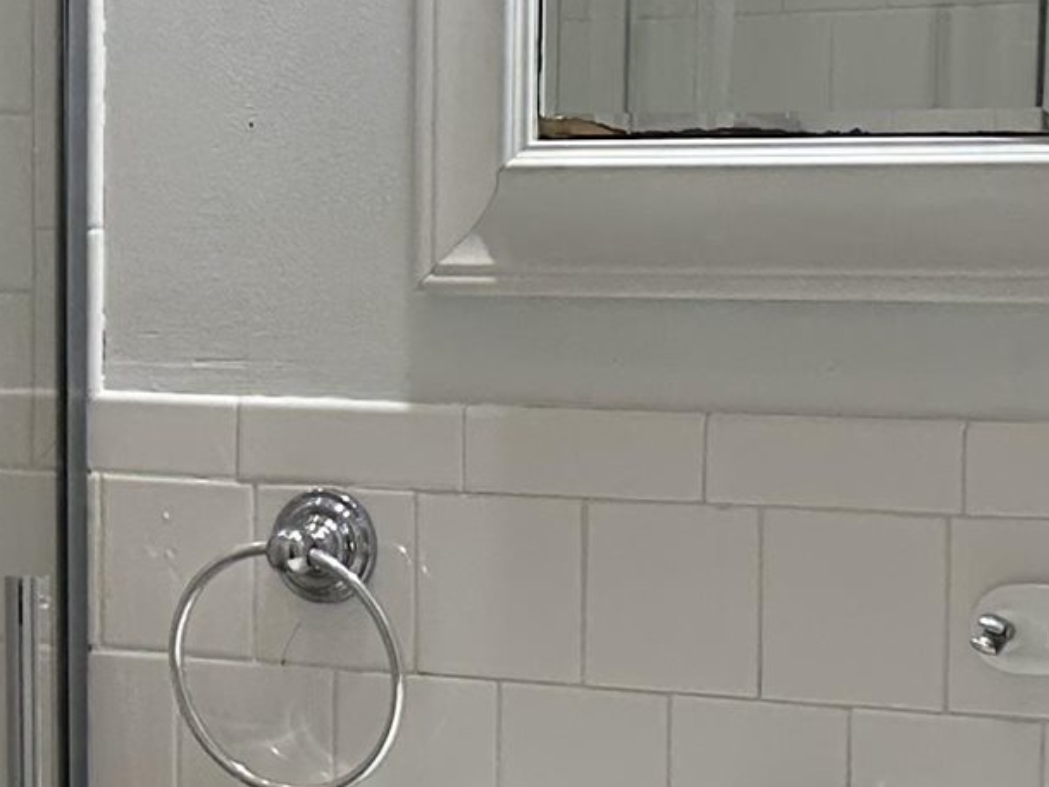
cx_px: 265
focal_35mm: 121
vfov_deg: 12.2
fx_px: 3667
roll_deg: -0.5
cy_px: 685
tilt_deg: -6.3
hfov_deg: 16.2
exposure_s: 1/120
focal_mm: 6.86
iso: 125
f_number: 1.78
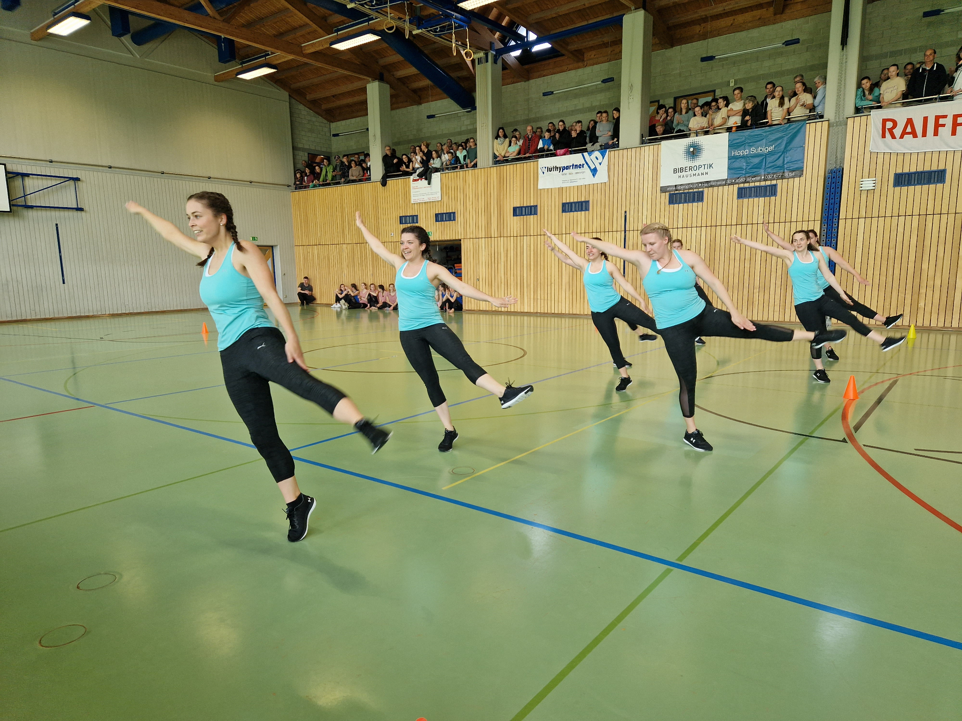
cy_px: 360
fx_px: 639
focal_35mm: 23
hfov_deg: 73.9
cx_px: 481
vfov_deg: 58.9
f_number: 1.8
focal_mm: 5.4
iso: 64
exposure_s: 1/100
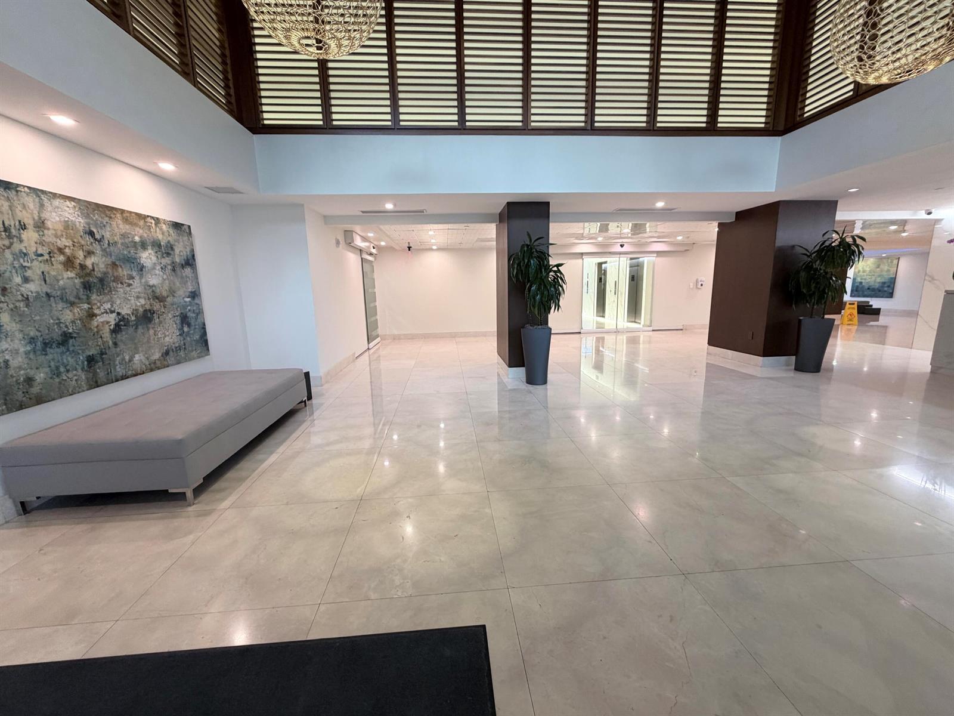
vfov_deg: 85.7
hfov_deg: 102.1
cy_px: 358
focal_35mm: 14
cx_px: 477
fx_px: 386
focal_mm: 2.22
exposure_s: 1/60
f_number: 2.2
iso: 200
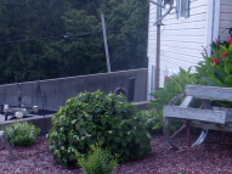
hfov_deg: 19.8
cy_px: 120
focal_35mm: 98
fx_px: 656
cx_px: 190
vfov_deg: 15.0
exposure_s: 1/220
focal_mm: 5.1
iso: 80
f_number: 3.9
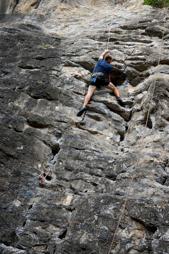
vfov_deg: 44.7
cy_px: 83
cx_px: 112
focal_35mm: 43
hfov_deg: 31.0
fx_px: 303
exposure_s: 1/250
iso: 200
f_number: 8
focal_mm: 16
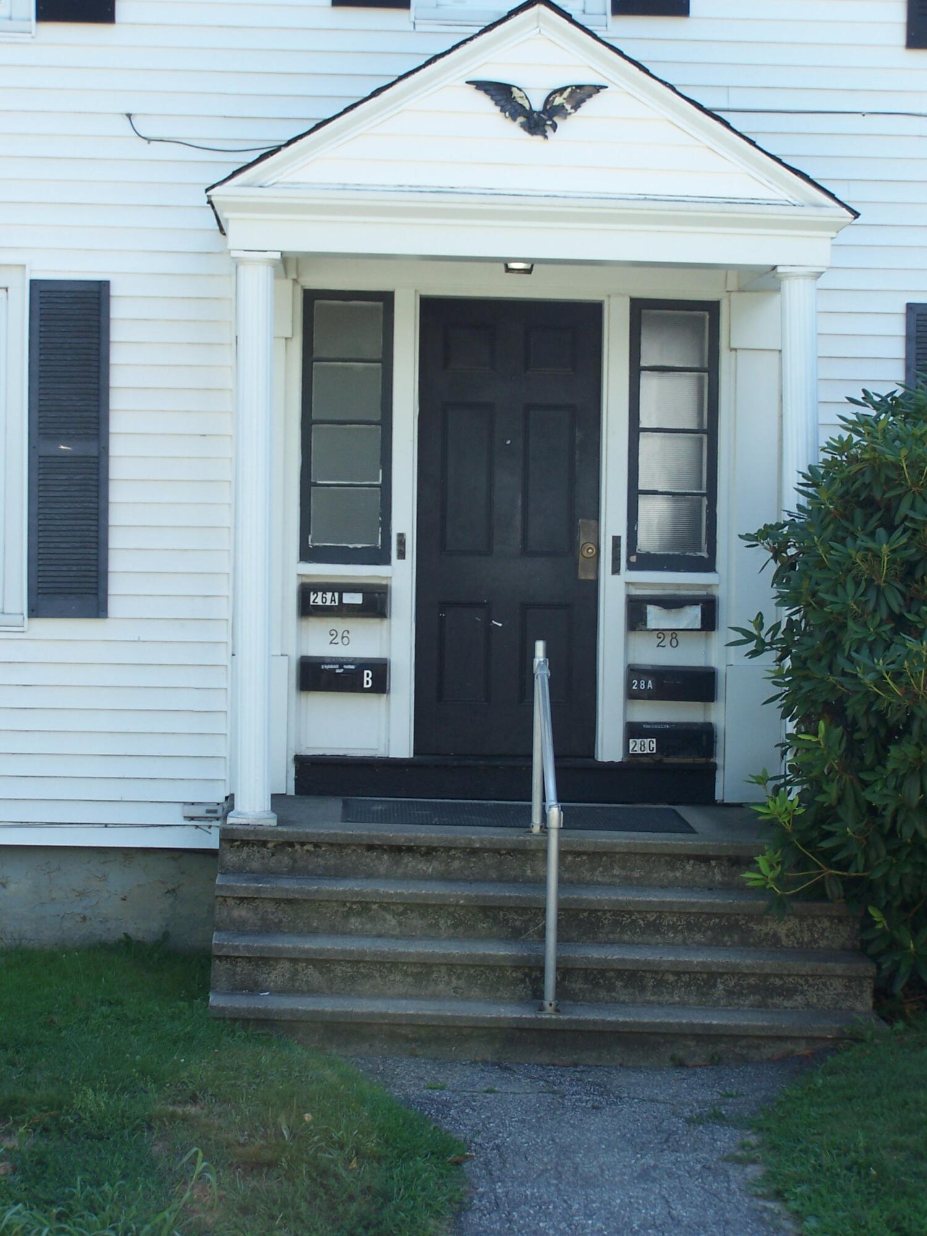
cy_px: 618
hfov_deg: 21.3
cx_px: 464
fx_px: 2464
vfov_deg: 28.2
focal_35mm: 69
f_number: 3.2
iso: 80
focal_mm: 11.5
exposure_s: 1/250
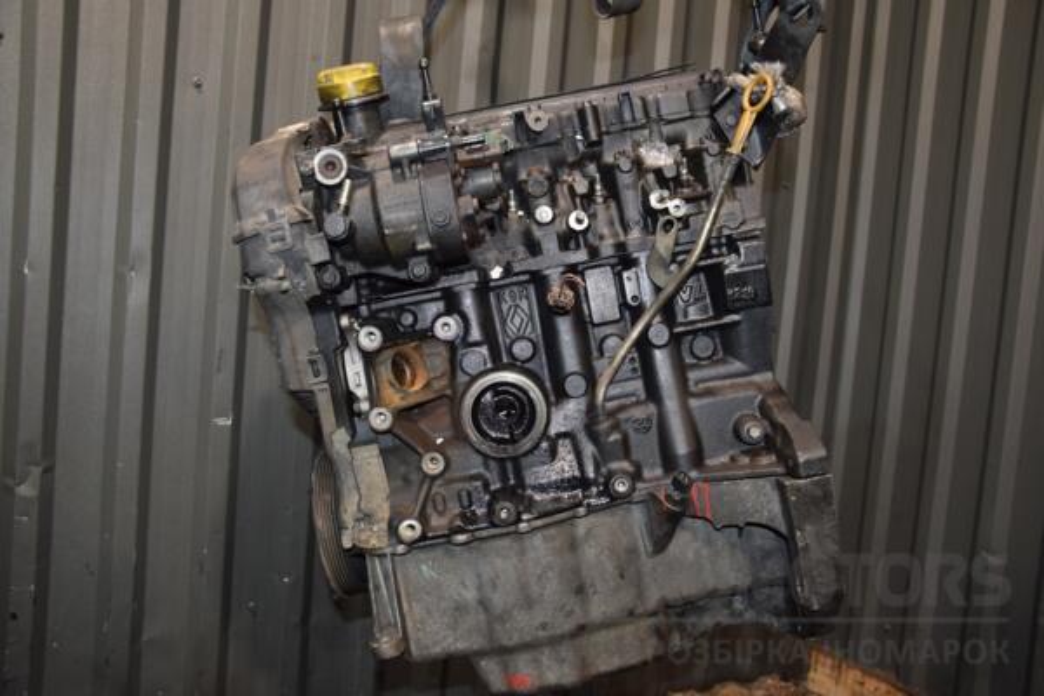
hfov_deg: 59.5
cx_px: 522
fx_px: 913
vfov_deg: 41.7
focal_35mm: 32
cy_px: 348
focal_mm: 21
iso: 800
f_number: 5
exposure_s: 1/60
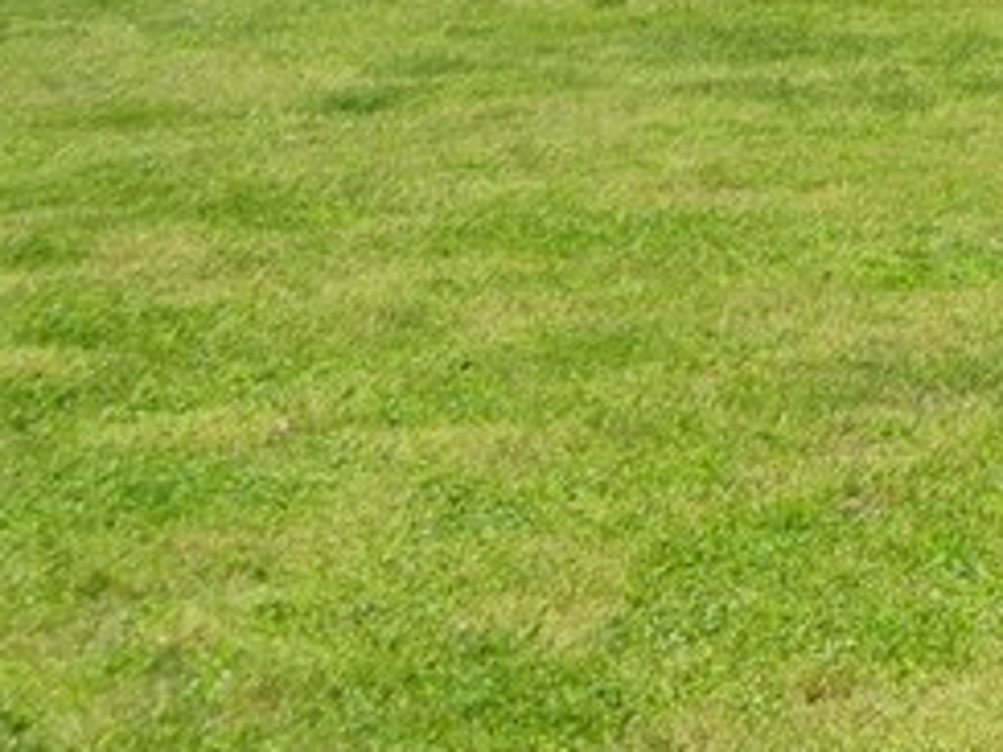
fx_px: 3651
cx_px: 1624
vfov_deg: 11.0
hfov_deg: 14.3
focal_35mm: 126
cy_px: -616
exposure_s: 1/324
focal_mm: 5.4
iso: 160
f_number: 7
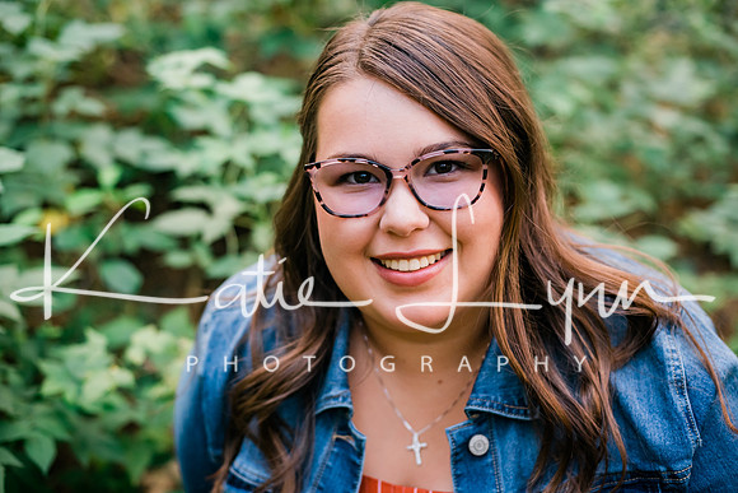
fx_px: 1025
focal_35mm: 50
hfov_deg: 39.6
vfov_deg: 27.0
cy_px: 246
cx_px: 369
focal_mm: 50
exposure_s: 1/250
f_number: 2.8
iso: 640
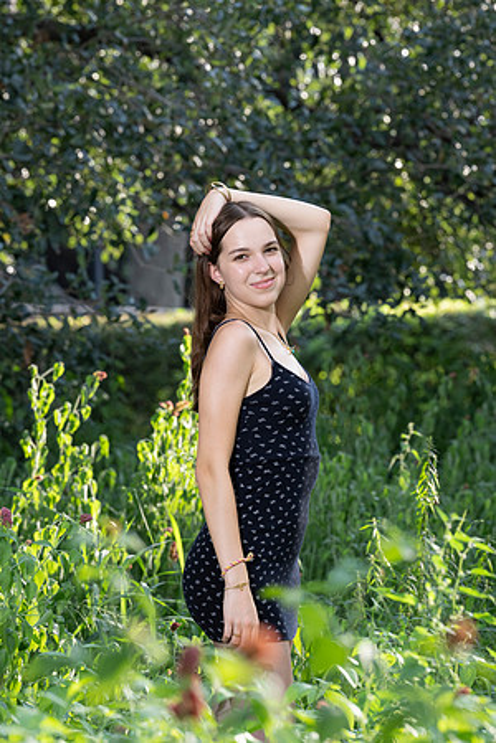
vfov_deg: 11.7
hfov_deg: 7.8
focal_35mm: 175
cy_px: 372
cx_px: 248
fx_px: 3616
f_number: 8
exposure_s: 1/200
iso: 640
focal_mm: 175
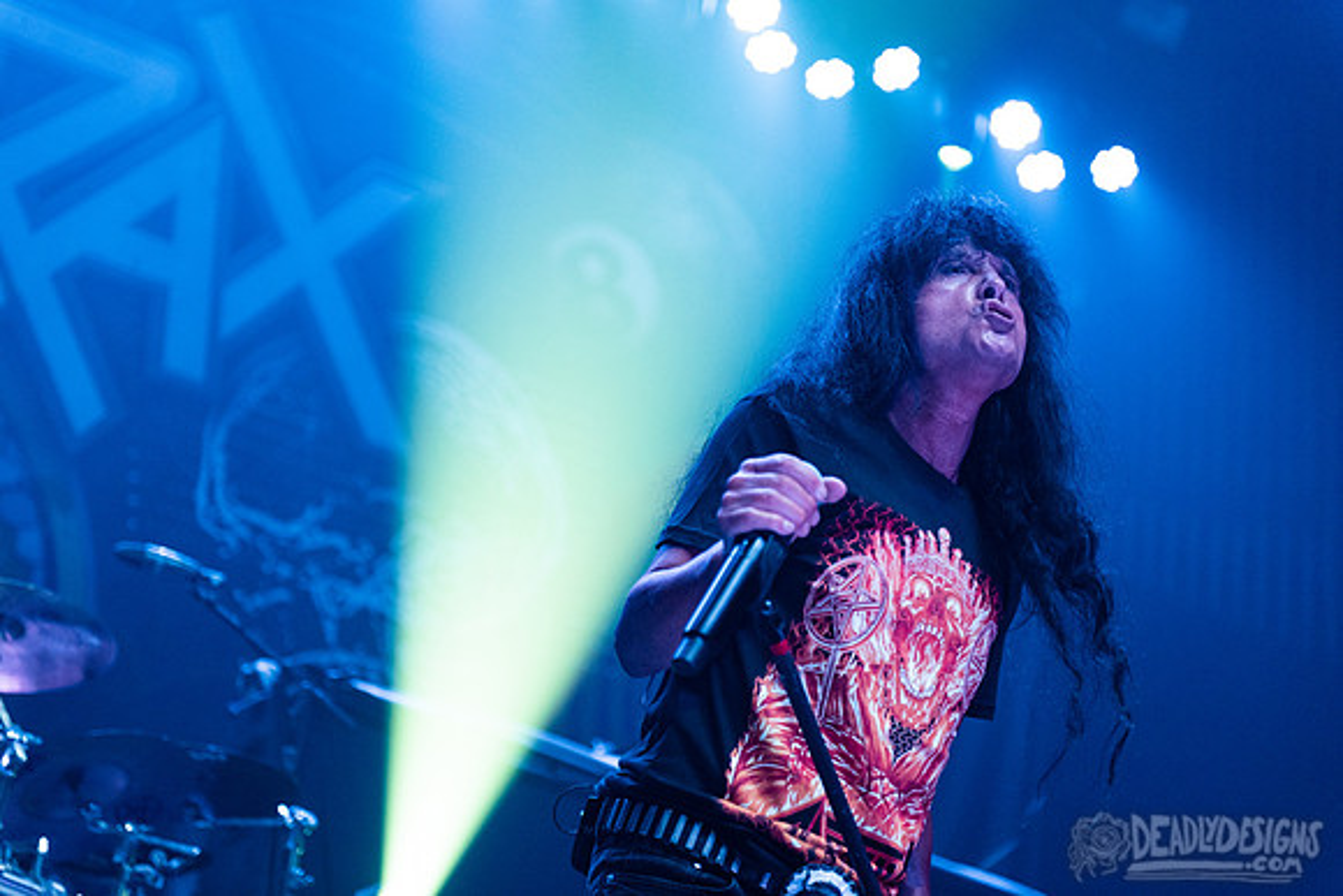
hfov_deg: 28.8
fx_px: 2612
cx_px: 672
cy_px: 448
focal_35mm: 70
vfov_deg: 19.5
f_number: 3.2
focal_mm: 70
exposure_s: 1/640
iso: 2500
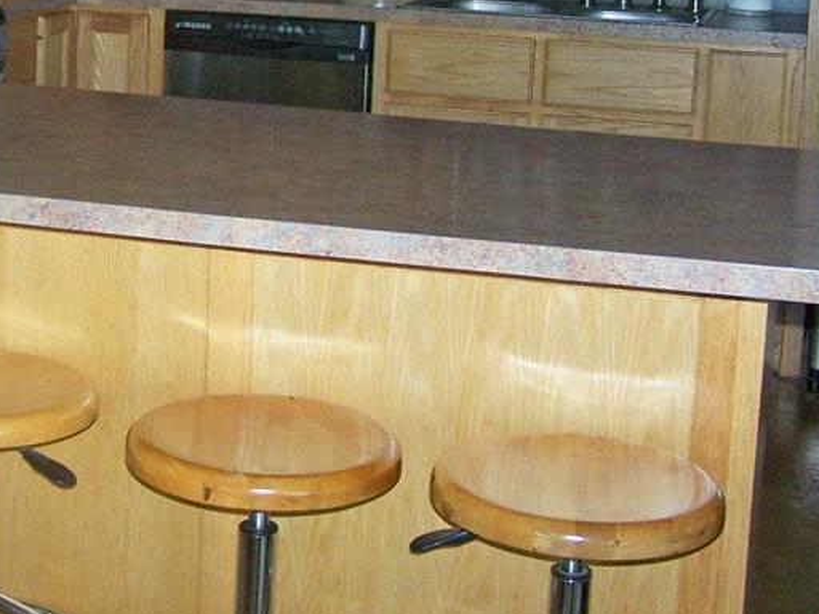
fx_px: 1798
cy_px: 86
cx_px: 191
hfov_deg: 25.3
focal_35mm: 76
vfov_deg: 19.1
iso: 160
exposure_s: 1/60
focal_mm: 6.3
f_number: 2.8
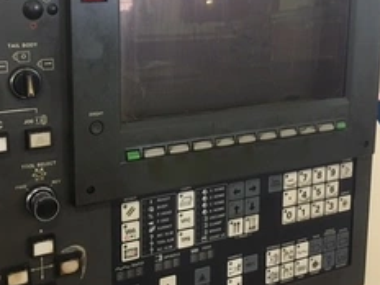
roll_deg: +0.1
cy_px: 79
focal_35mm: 50
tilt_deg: -10.3
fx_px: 549
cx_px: 156
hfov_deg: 38.1
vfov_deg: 28.8
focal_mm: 4.15
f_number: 2.2
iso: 160
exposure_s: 1/30
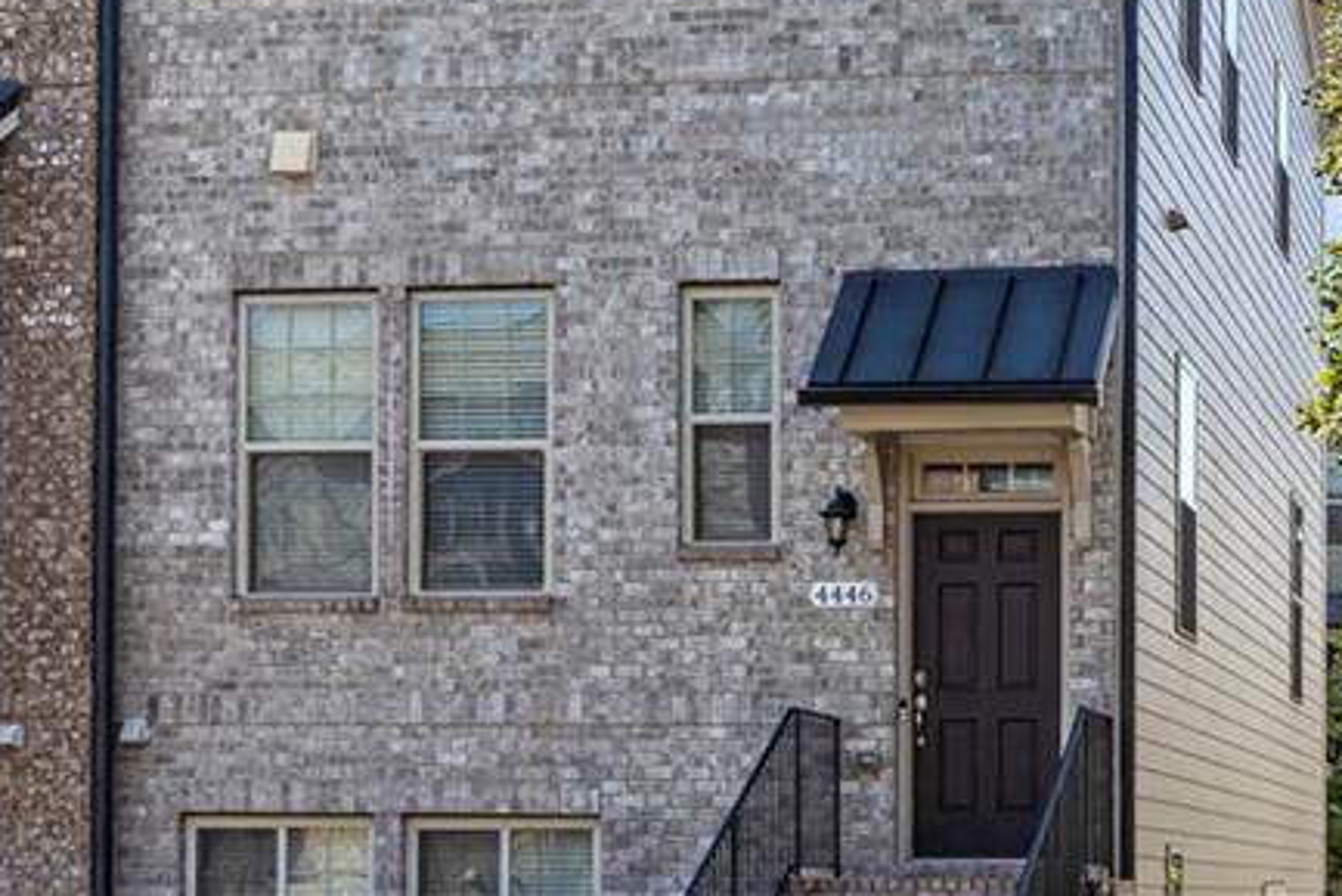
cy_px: 319
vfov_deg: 17.5
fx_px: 2908
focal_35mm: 78
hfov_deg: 26.0
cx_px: 570
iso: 400
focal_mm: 33
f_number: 8
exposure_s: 1/500
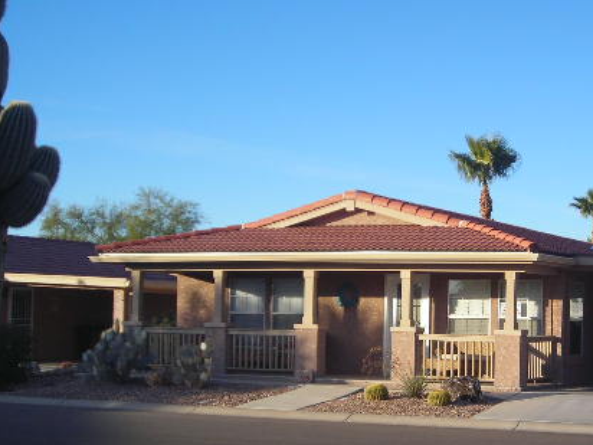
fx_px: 1251
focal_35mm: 73
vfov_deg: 20.1
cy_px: 288
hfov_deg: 26.4
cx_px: 435
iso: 75
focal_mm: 7.8
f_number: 6.9
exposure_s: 1/155
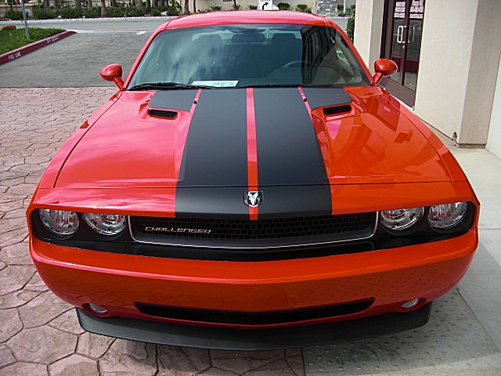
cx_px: 250
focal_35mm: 36
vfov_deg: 39.7
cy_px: 188
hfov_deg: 51.4
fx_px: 521
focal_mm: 6.3
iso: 50
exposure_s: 1/640
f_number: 2.8
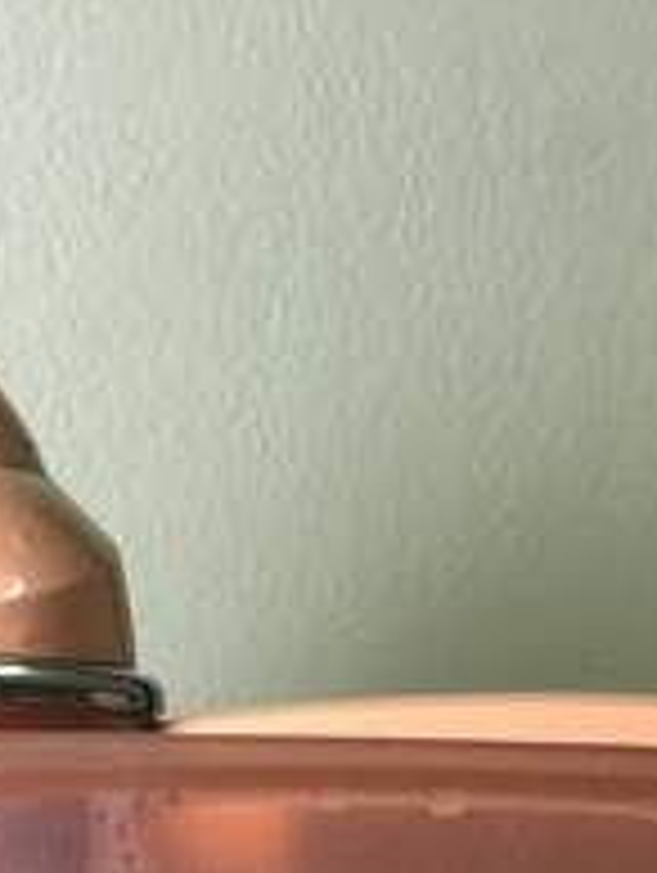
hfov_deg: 9.6
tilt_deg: -7.9
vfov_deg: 11.7
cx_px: 688
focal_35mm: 153
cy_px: 1688
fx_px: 3863
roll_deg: -0.2
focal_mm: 4.15
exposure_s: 1/17
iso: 40
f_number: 2.2
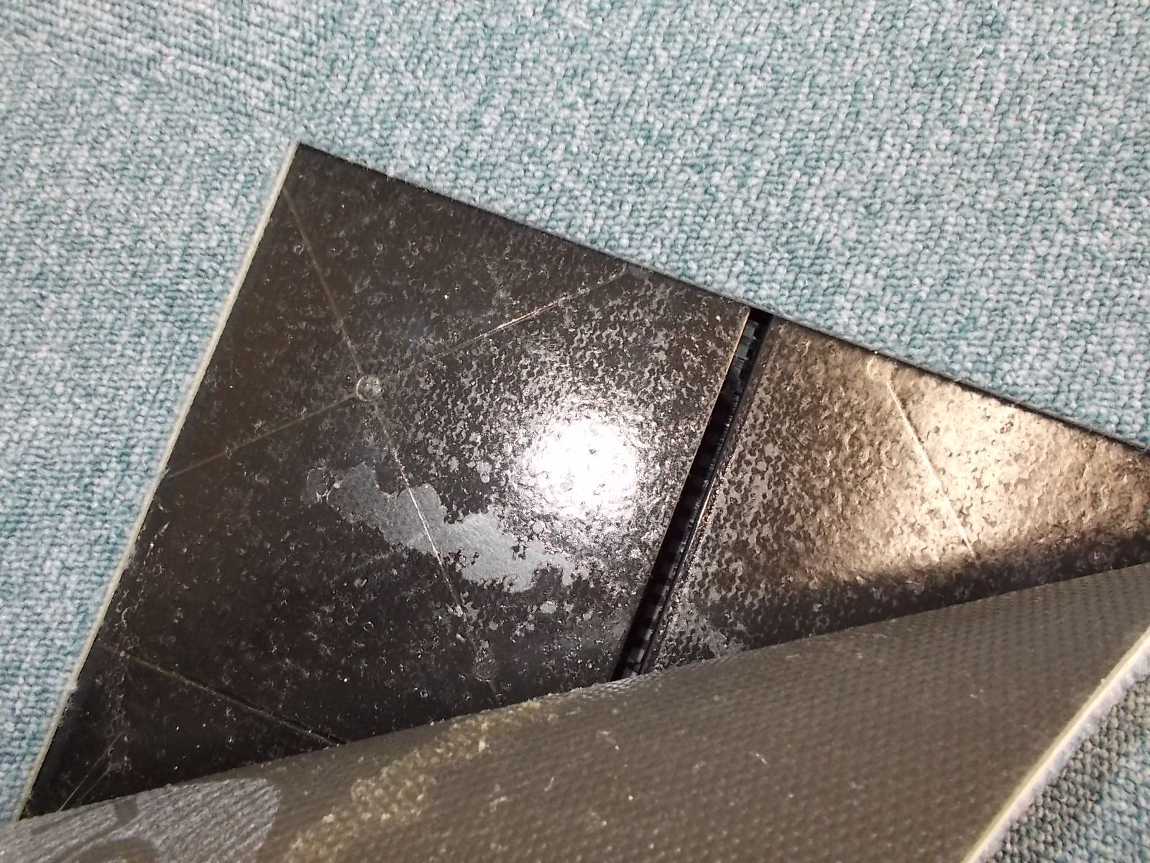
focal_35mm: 30
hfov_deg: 60.0
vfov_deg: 46.8
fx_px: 997
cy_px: 432
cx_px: 575
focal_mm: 5.3
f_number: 3.4
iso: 200
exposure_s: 1/25
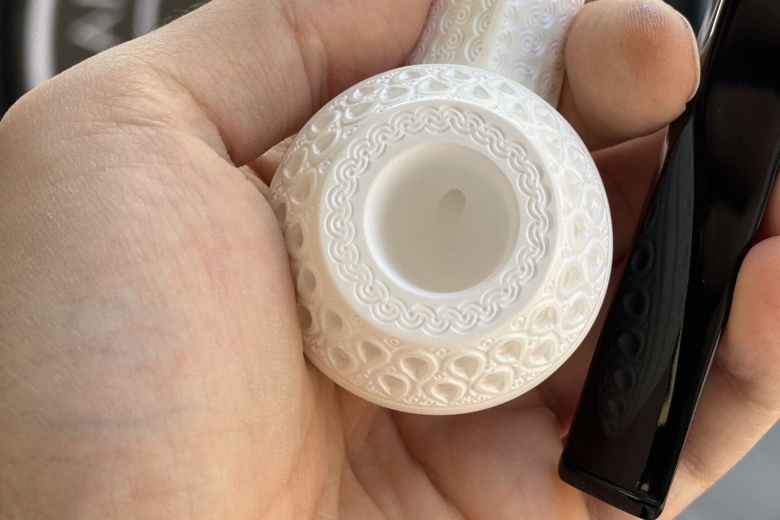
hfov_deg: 22.4
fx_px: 1972
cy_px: 102
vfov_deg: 14.9
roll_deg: +0.1
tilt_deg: -21.3
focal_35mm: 91
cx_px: 433
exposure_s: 1/527
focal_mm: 6.86
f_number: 1.78
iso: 64
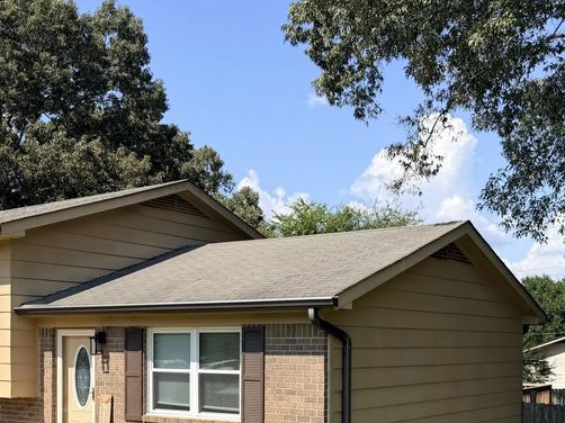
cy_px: 358
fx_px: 799
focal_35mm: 49
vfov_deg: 28.8
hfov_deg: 38.8
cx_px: 242
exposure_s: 1/3279
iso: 80
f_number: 1.78
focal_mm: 6.76
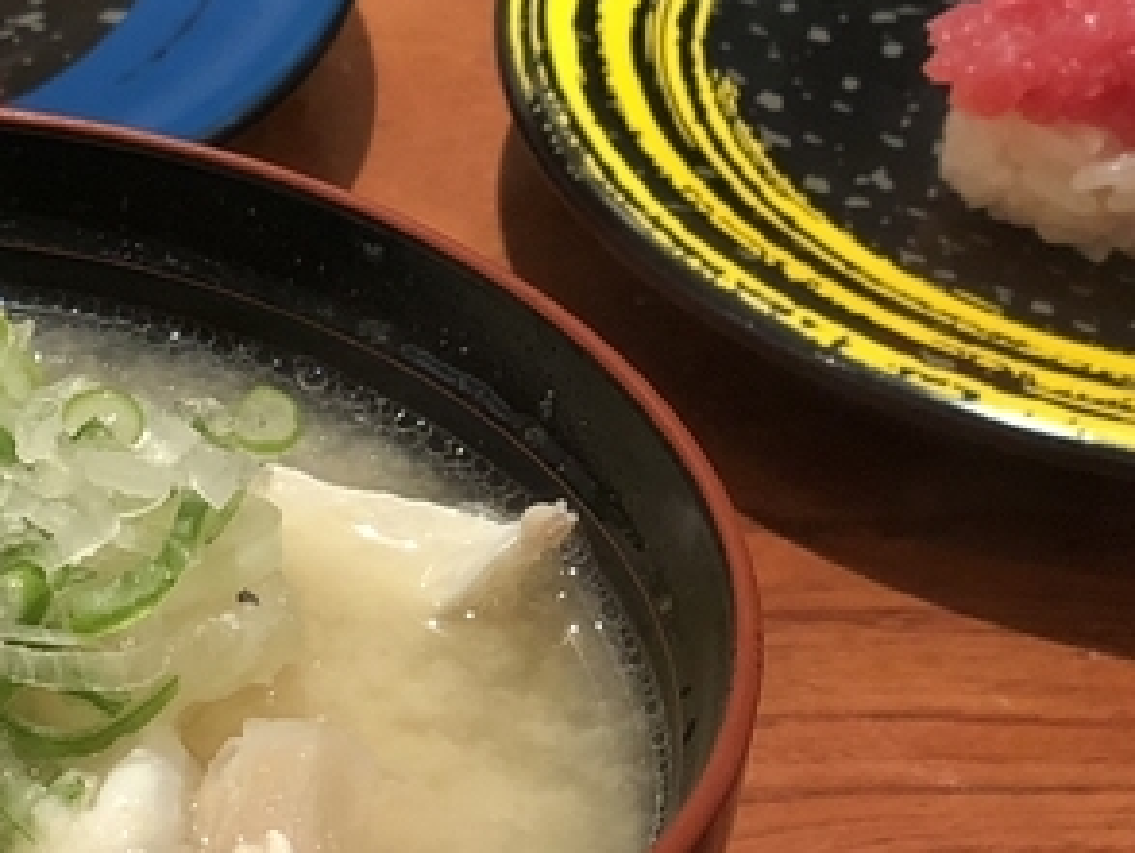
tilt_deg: -37.8
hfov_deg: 10.6
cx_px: -378
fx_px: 5940
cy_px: 830
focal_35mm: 181
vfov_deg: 8.2
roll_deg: +1.3
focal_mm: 6
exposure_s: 1/40
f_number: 2.4
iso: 100
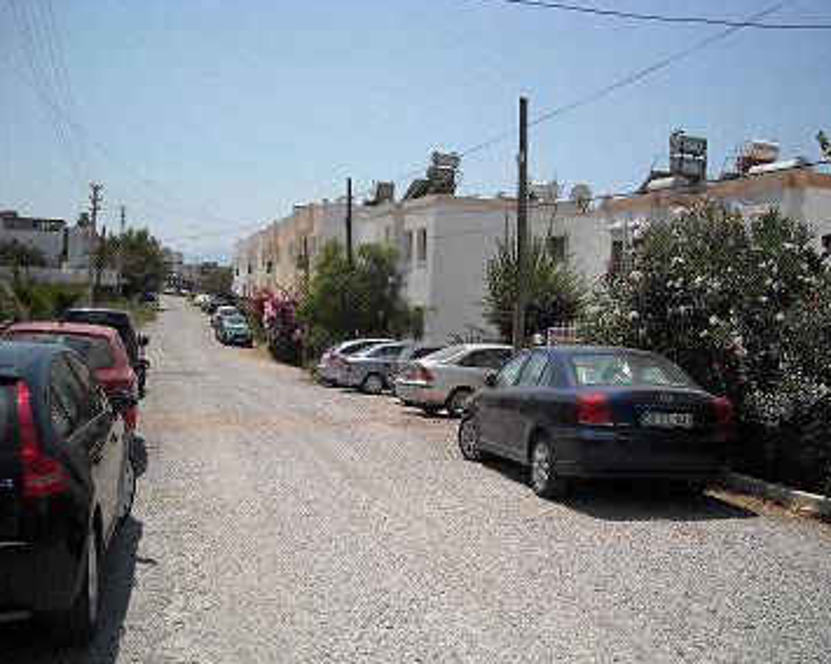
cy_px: 330
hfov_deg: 49.0
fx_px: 910
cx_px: 445
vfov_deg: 40.1
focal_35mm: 37
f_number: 5.6
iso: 64
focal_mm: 5.7
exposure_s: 1/458
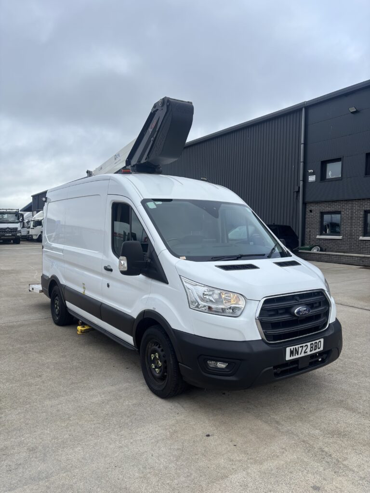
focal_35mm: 26
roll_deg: -1.9
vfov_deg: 67.3
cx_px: 185
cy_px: 246
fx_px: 371
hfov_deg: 53.1
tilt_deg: -1.7
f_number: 1.6
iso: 50
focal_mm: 5.96
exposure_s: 1/2151
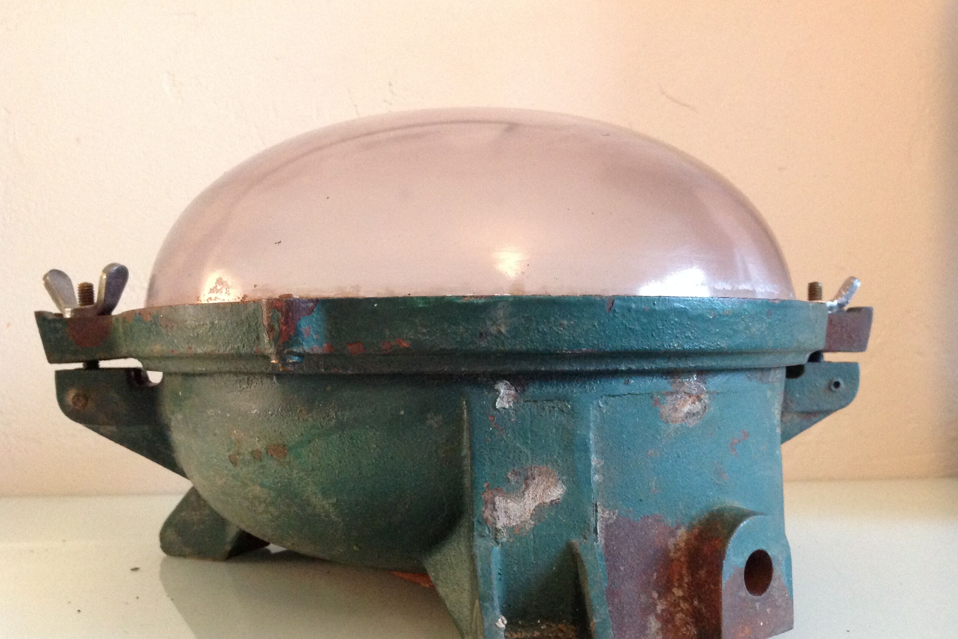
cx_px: 485
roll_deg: +0.3
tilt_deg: +0.0
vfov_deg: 35.9
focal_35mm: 37
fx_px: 985
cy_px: 359
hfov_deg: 51.9
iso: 400
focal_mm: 4.28
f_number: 2.4
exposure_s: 1/17
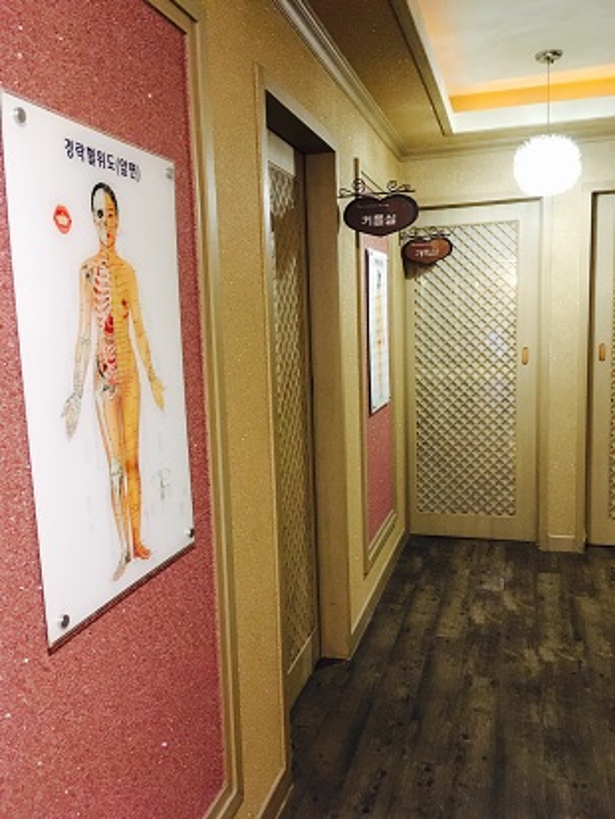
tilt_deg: -7.4
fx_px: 687
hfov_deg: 48.3
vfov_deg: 61.6
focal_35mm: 29
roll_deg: +2.0
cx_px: 308
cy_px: 410
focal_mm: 4.15
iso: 500
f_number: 2.2
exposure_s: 1/15
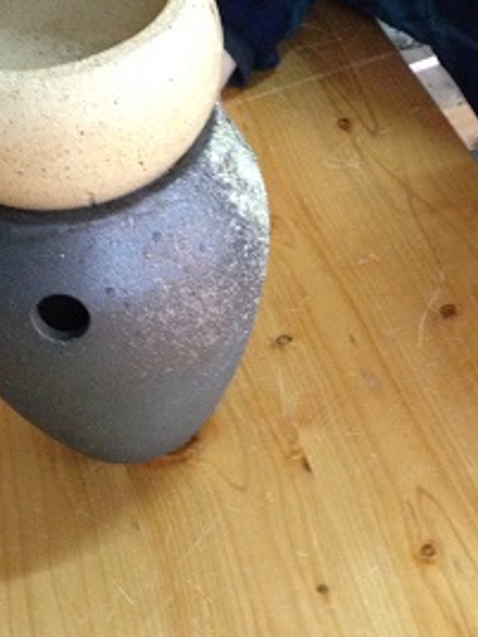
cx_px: 335
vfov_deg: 26.0
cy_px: 159
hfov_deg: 19.8
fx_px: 1362
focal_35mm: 74
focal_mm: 4.12
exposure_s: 1/20
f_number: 2.4
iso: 400
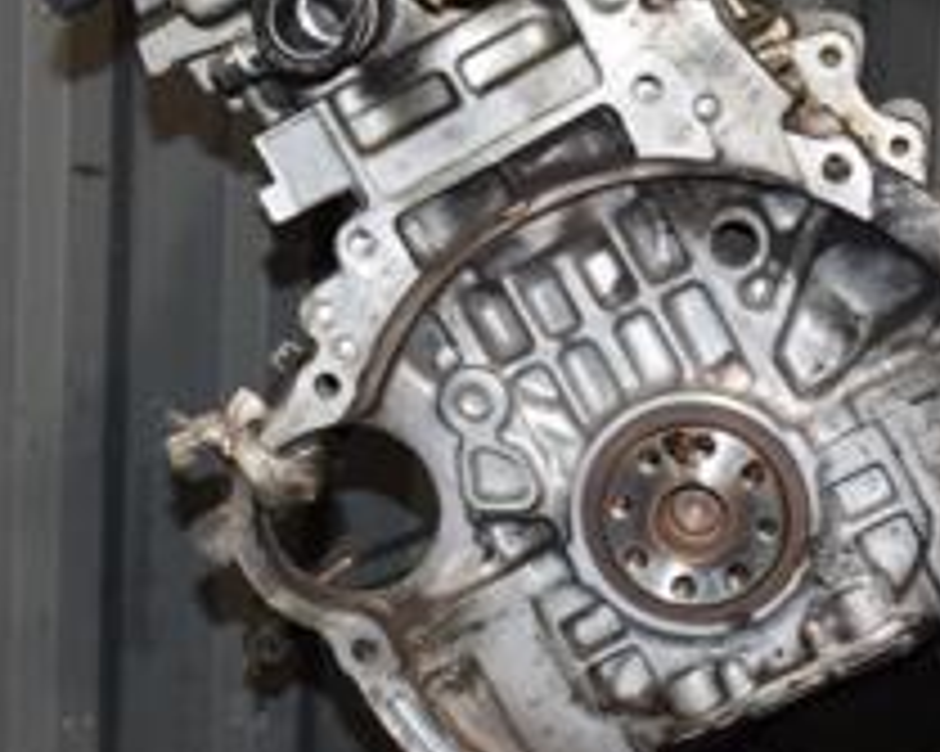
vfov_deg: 13.6
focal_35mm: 113
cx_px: 441
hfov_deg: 17.0
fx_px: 3142
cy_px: 315
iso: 800
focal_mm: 28
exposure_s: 1/60
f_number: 5
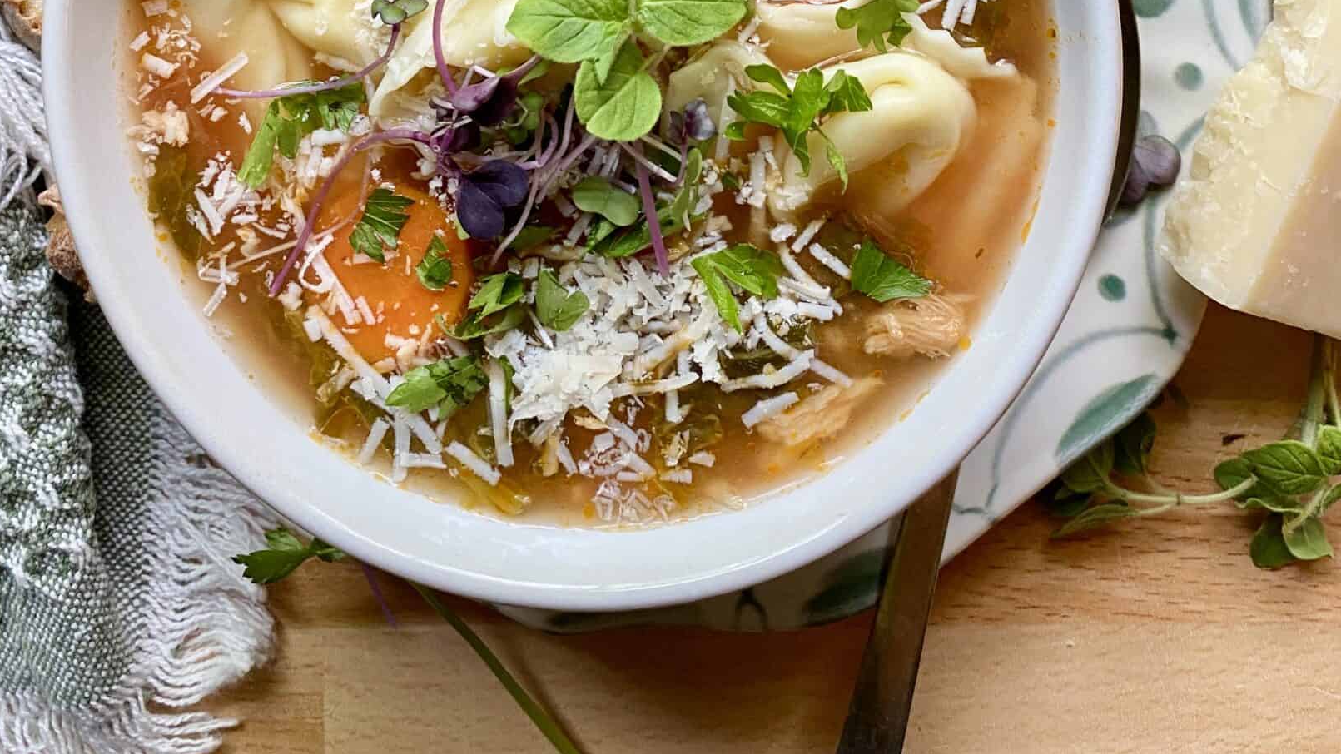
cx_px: 742
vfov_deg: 23.4
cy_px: -230
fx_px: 1600
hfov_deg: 45.4
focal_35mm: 45
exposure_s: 1/60
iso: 80
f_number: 1.8
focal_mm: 4.25
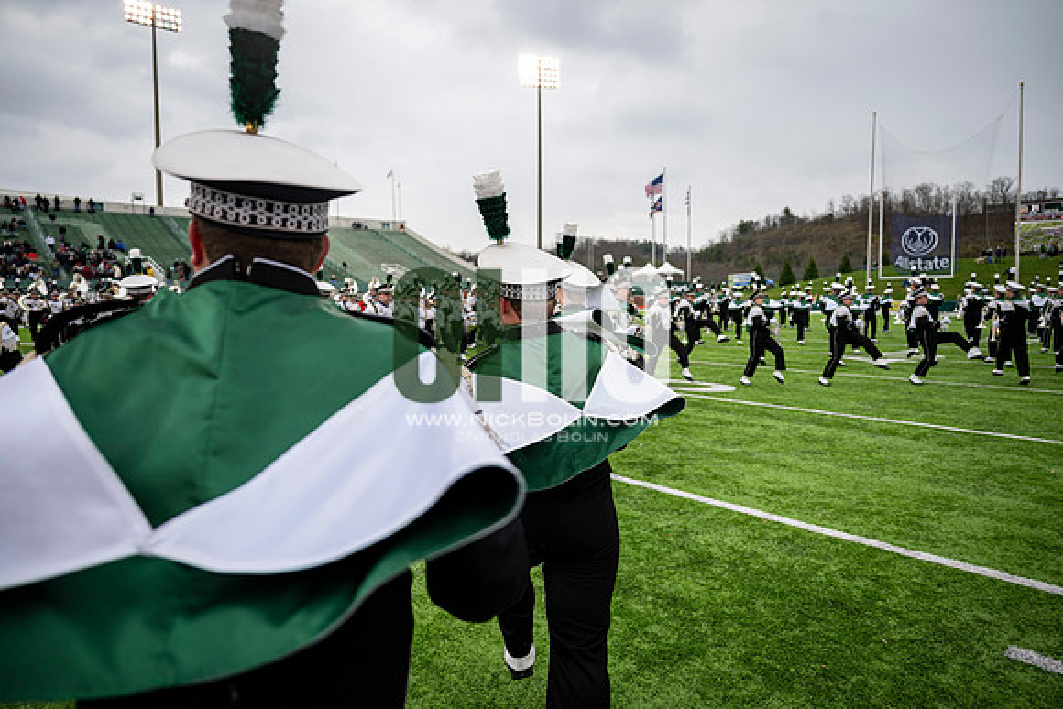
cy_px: 354
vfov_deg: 53.2
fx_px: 709
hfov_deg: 73.7
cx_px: 532
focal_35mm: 24
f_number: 2.8
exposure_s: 1/500
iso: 100
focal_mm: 24
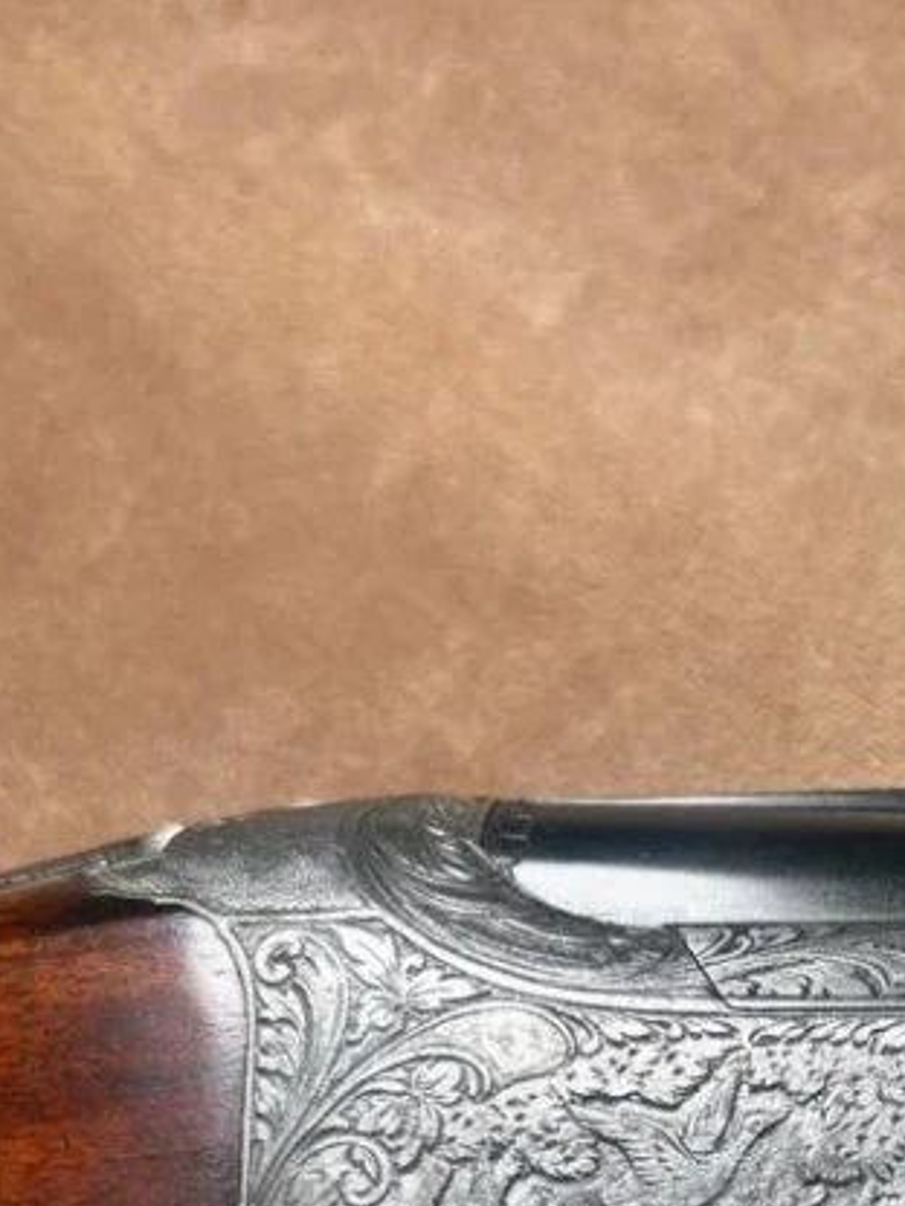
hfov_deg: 28.2
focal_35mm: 50
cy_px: 1157
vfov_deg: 35.2
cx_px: 789
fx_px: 1743
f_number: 1.6
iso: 125
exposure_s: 1/120
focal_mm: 5.96
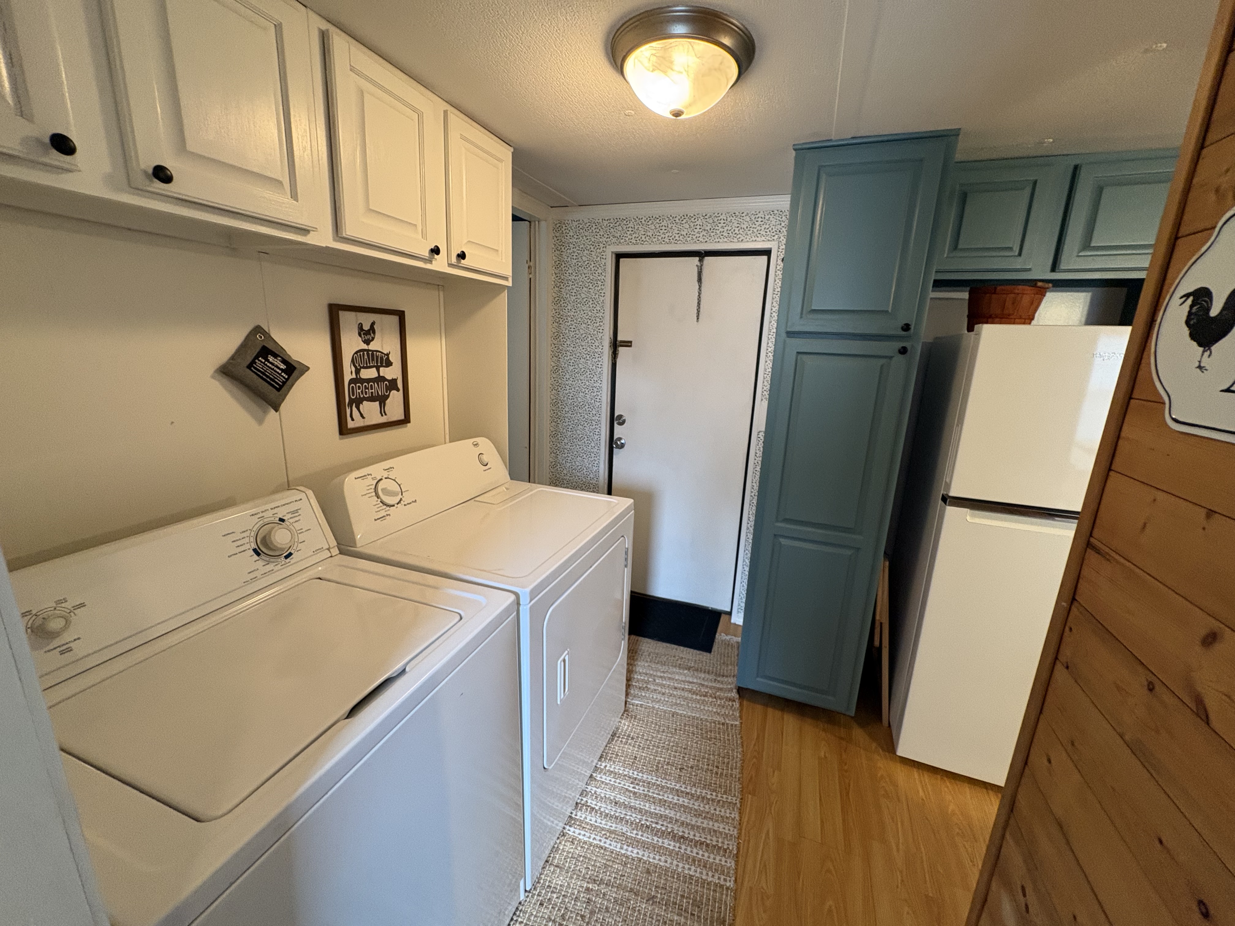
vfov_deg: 85.7
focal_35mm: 14
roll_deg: -1.1
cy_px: 463
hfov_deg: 102.1
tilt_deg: -14.1
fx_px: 499
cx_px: 618
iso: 400
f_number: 2.2
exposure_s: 1/60
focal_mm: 2.22
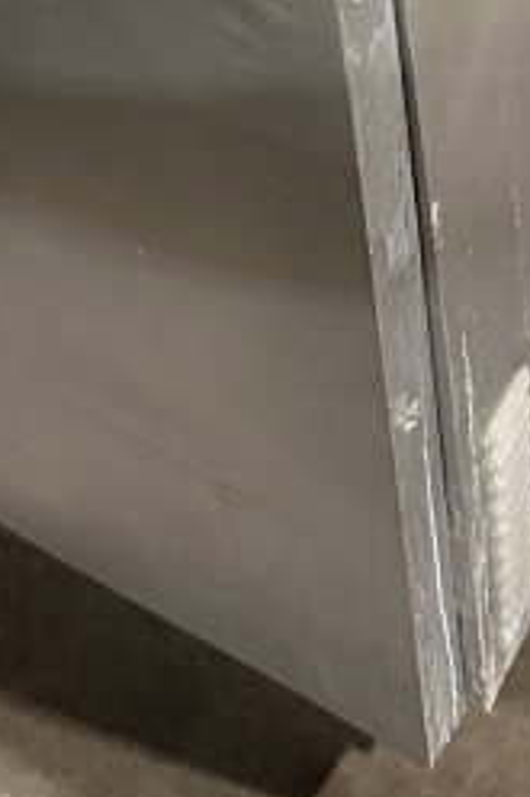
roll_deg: +9.4
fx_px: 1813
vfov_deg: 21.2
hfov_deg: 16.4
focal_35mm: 82
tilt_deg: -27.5
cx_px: 39
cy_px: -368
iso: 400
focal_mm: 6.86
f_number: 1.78
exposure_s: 1/60
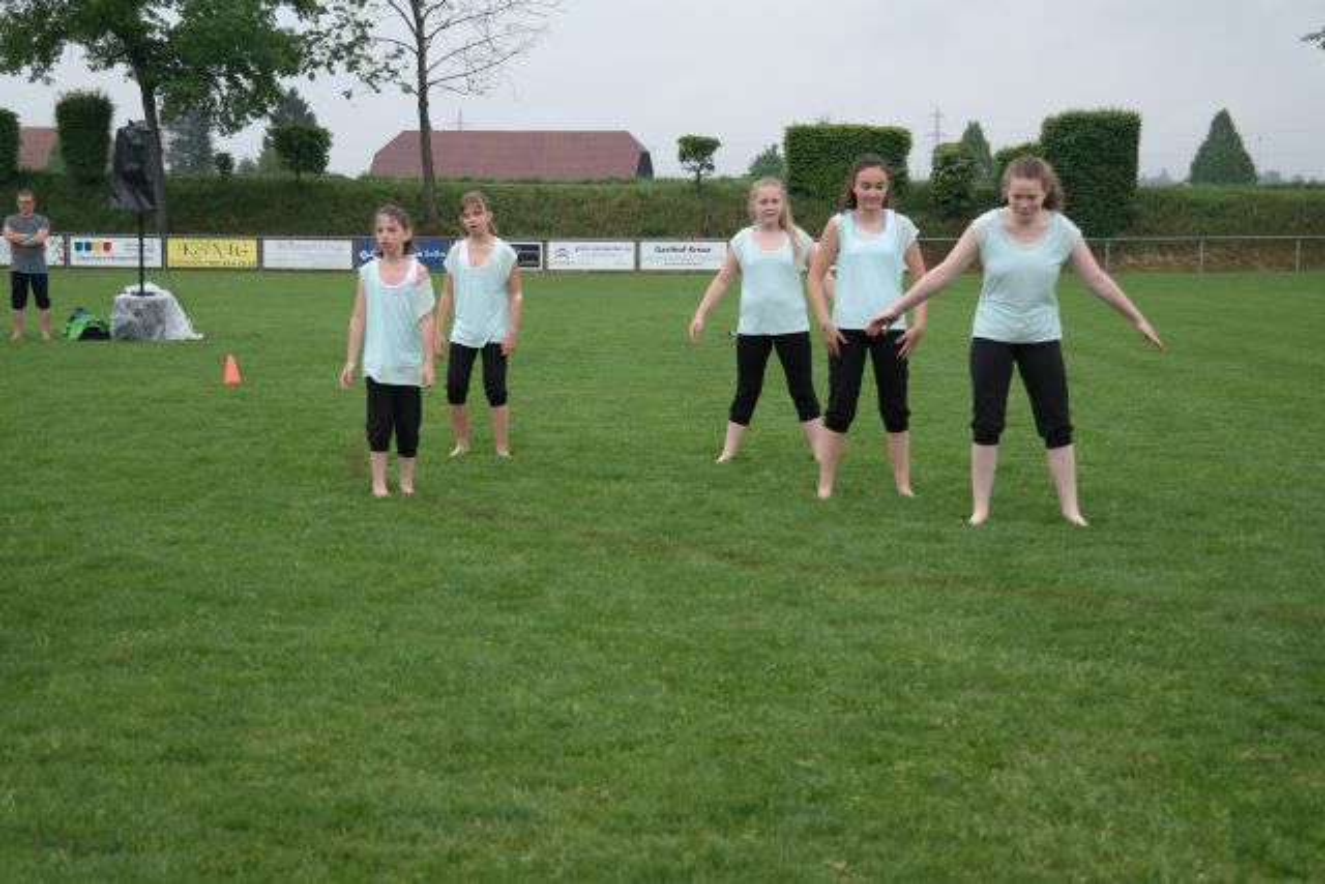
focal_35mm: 69
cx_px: 662
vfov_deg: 19.7
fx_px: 2540
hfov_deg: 29.2
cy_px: 442
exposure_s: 1/125
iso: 200
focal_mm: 45
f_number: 5
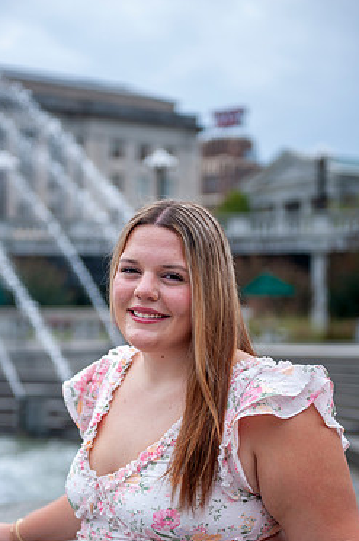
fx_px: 1125
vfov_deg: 27.0
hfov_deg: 18.1
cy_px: 324
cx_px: 153
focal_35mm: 75
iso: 100
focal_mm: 62
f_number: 2.8
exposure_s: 1/2000
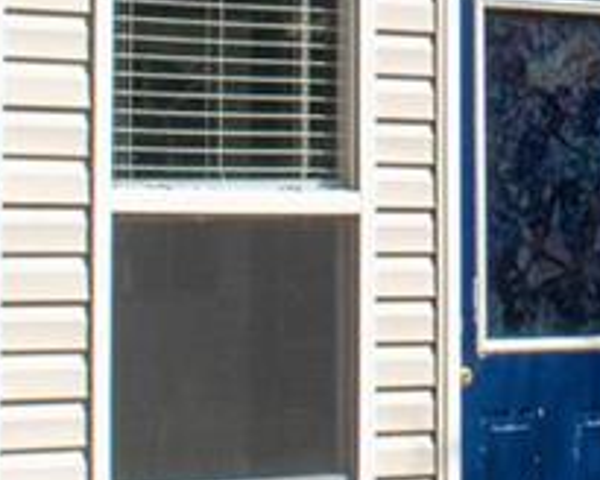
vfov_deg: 5.8
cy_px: -240
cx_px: 682
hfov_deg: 7.3
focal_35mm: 263
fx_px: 4670
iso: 200
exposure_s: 1/60
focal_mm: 24
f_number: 4
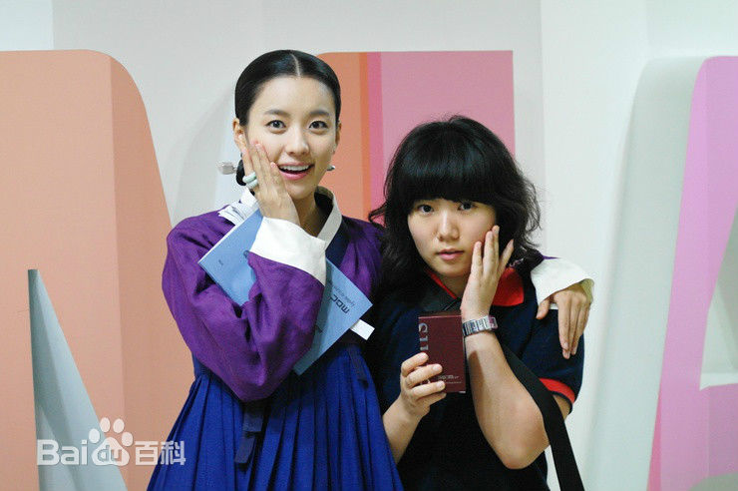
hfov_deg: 26.3
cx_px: 369
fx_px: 1577
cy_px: 246
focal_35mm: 77
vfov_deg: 17.7
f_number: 4
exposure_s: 1/20
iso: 1600
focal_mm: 50
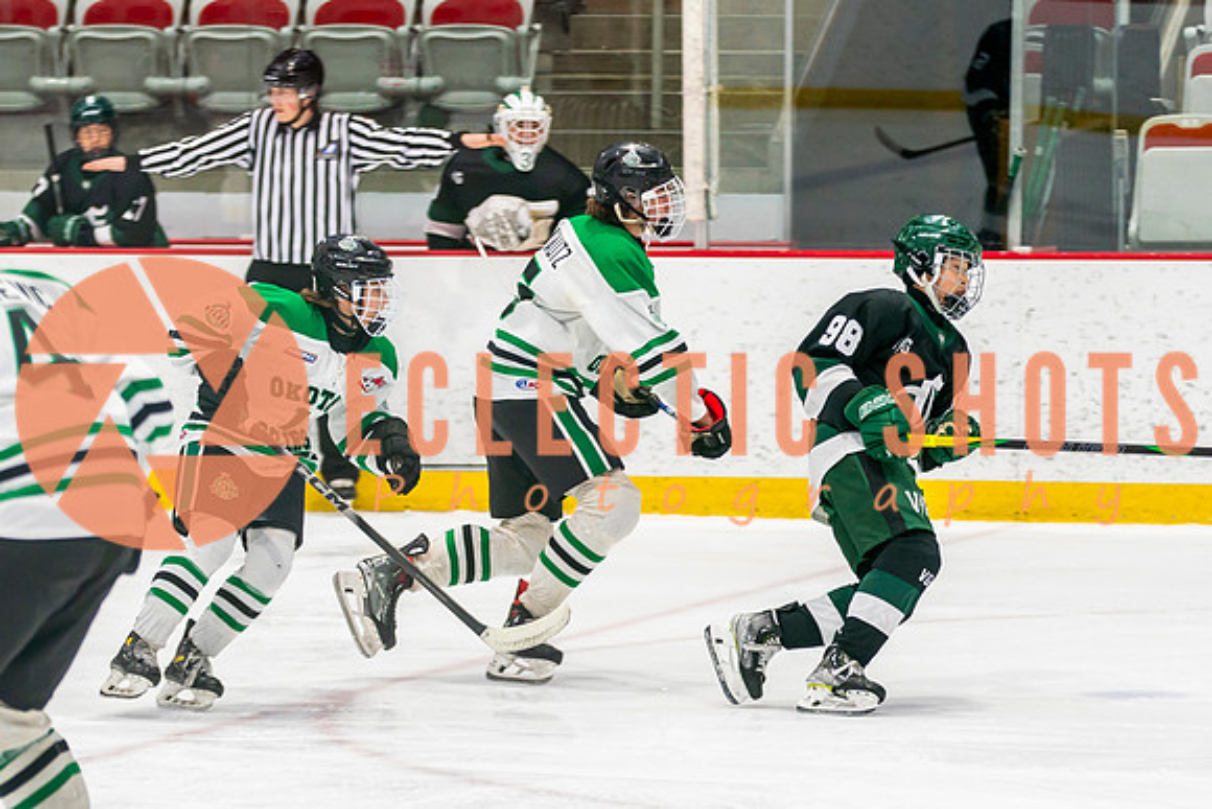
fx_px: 7652
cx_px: 632
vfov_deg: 6.0
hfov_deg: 9.1
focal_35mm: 227
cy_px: 473
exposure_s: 1/640
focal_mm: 130
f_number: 3.2
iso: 640
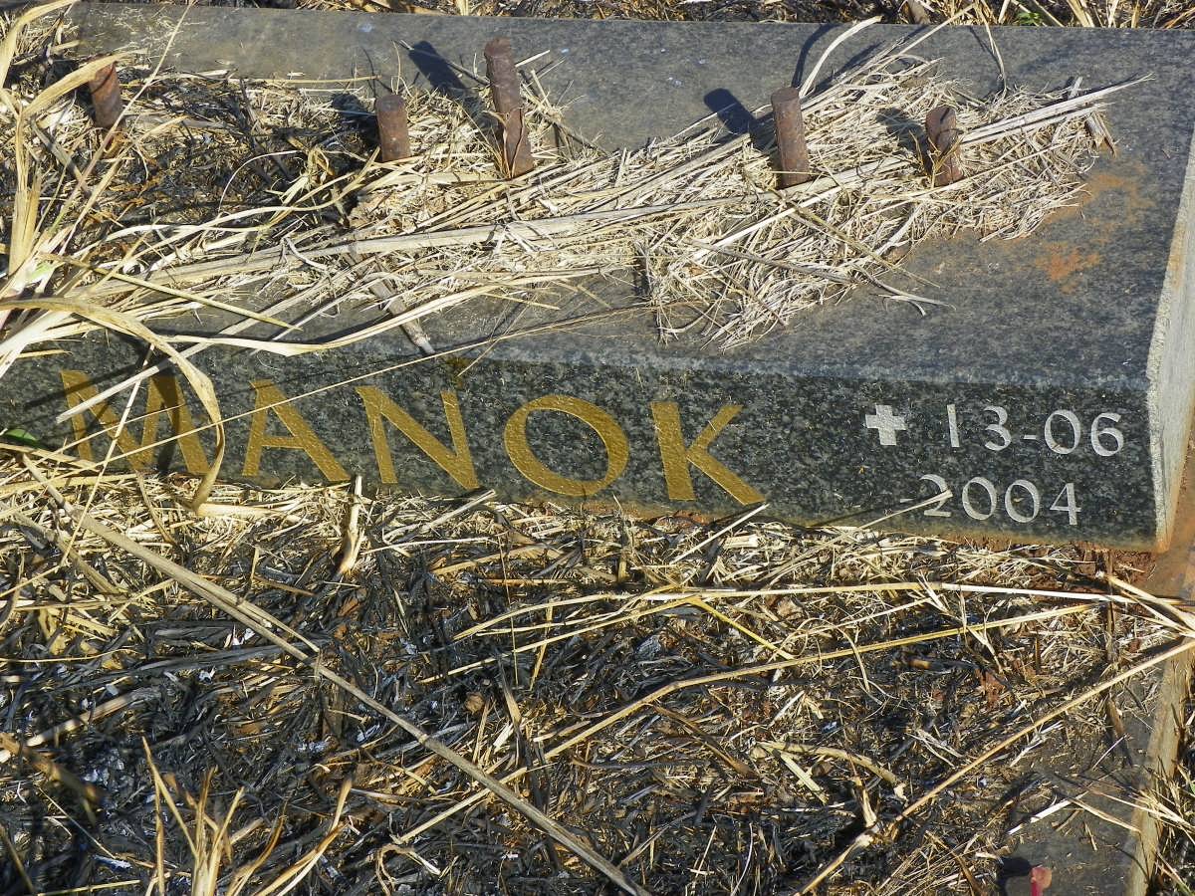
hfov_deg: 17.7
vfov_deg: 13.3
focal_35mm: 111
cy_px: 448
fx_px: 3832
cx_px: 598
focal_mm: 19.7
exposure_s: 1/250
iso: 64
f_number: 5
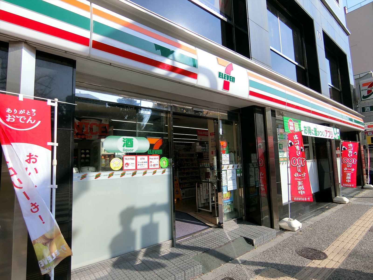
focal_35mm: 19
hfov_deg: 84.7
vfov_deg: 68.7
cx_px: 186
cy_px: 140
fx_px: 205
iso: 80
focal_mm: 4.06
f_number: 6.9
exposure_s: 1/200
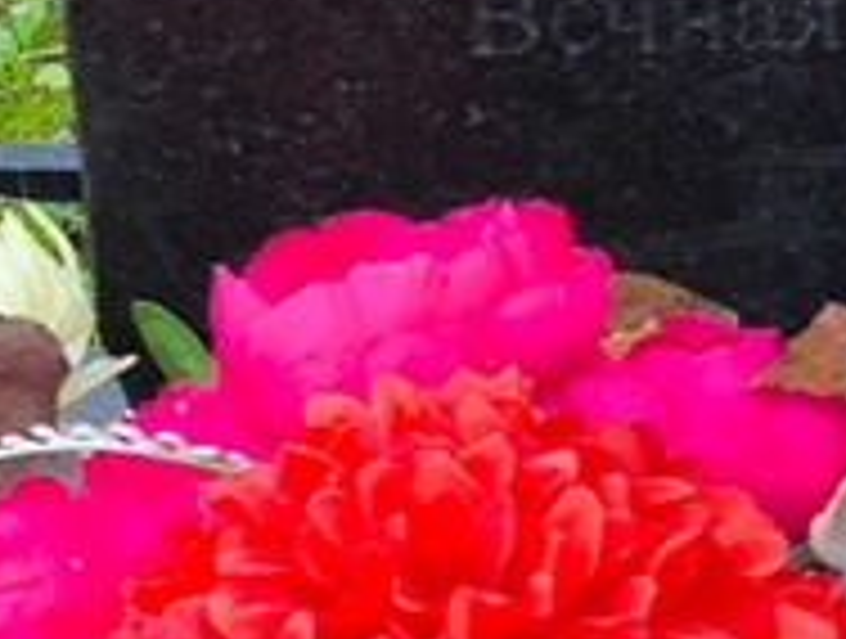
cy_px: -522
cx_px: 736
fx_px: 5194
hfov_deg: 9.3
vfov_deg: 6.9
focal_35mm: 212
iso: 64
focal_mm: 4.71
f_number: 1.7
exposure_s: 1/60
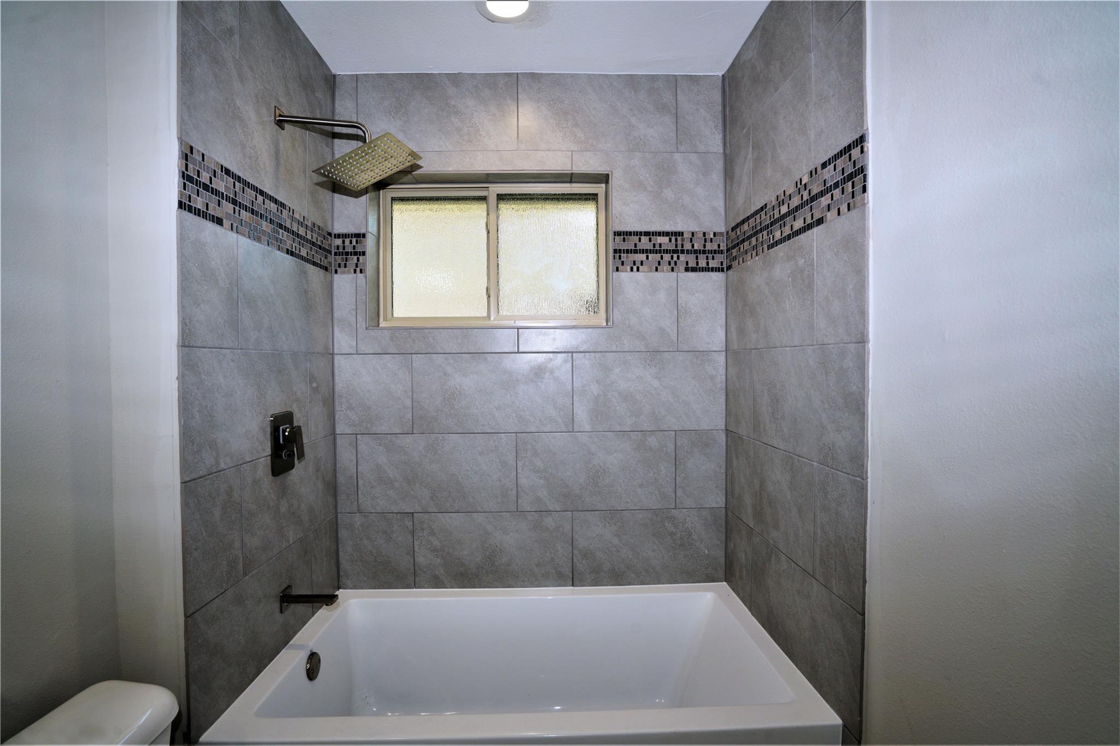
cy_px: 373
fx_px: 498
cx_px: 560
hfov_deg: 96.7
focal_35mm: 16
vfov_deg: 73.7
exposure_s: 1/60
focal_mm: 16
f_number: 8
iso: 320
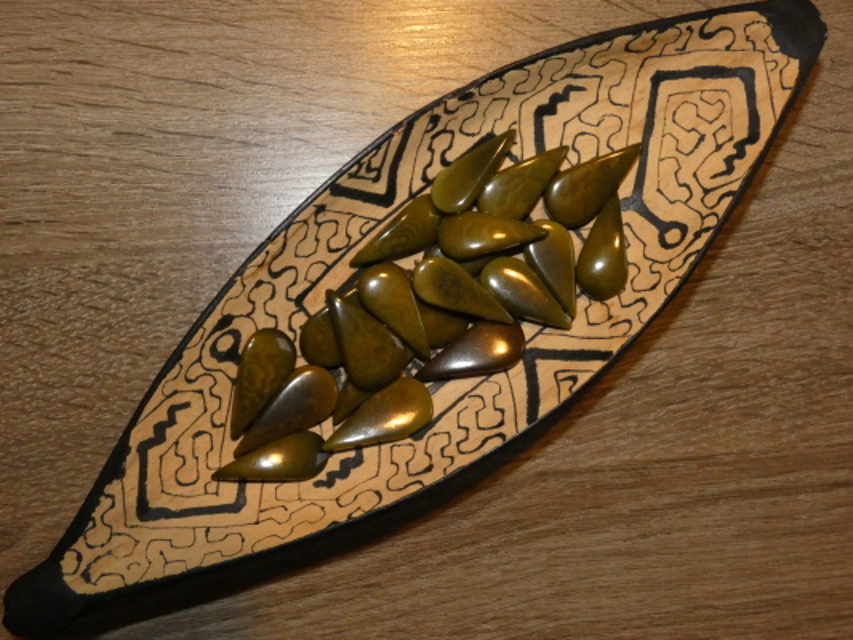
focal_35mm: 32
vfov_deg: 44.2
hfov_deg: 56.8
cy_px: 320
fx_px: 789
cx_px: 426
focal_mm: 5.8
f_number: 3.4
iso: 800
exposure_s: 1/125
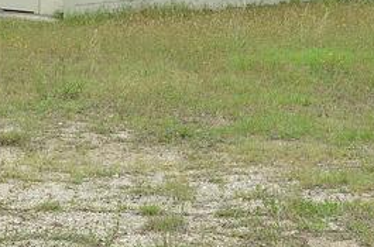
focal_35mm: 119
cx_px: -86
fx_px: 1233
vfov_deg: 11.2
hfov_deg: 16.5
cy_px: -54
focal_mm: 30
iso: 125
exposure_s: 1/250
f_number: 8
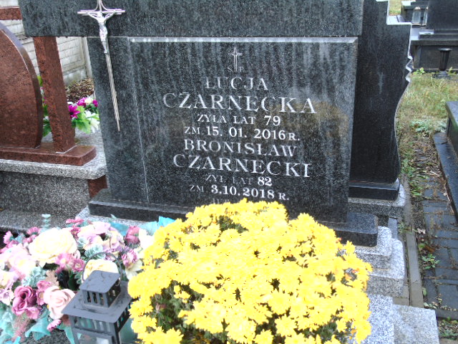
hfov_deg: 54.0
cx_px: 229
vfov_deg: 41.8
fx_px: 450
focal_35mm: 34
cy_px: 172
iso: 80
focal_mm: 6.1
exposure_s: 1/50
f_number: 3.8
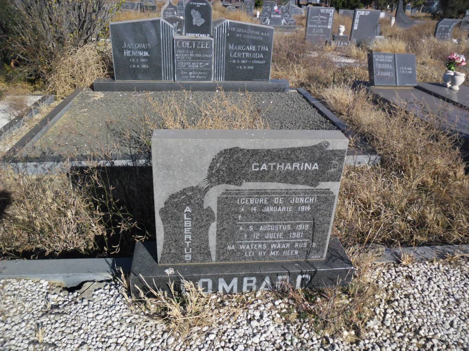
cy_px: 176
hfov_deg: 65.3
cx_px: 234
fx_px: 366
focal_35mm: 27
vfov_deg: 51.4
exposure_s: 1/189
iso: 80
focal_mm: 4.9
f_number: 9
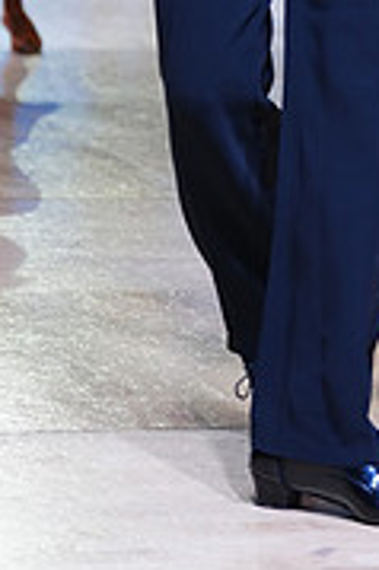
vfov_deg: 8.8
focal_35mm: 227
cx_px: 530
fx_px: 3591
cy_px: -299
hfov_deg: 6.0
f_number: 2.8
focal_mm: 70
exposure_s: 1/400
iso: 640
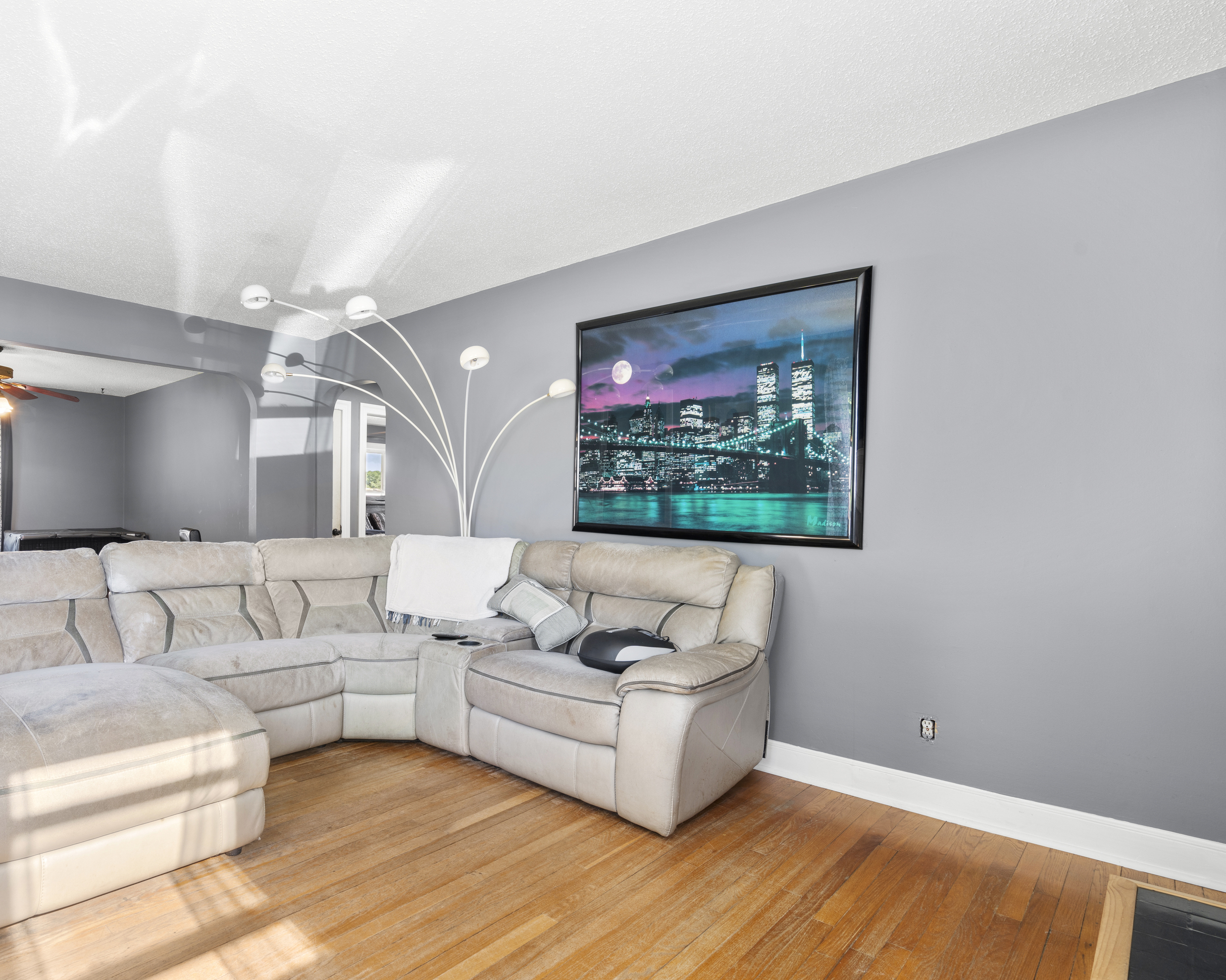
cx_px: 461
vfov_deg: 70.8
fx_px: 689
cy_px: 512
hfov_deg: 81.7
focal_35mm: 19
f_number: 9
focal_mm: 16
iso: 200
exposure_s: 1.6
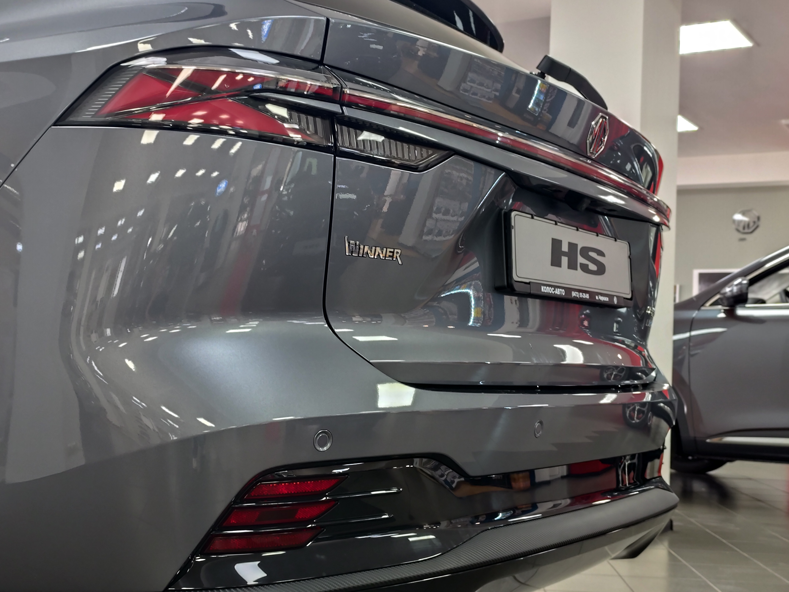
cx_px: 394
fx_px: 1048
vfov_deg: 31.5
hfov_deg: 41.2
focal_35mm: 46
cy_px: 296
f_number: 1.65
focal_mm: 6.19
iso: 400
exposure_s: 1/25
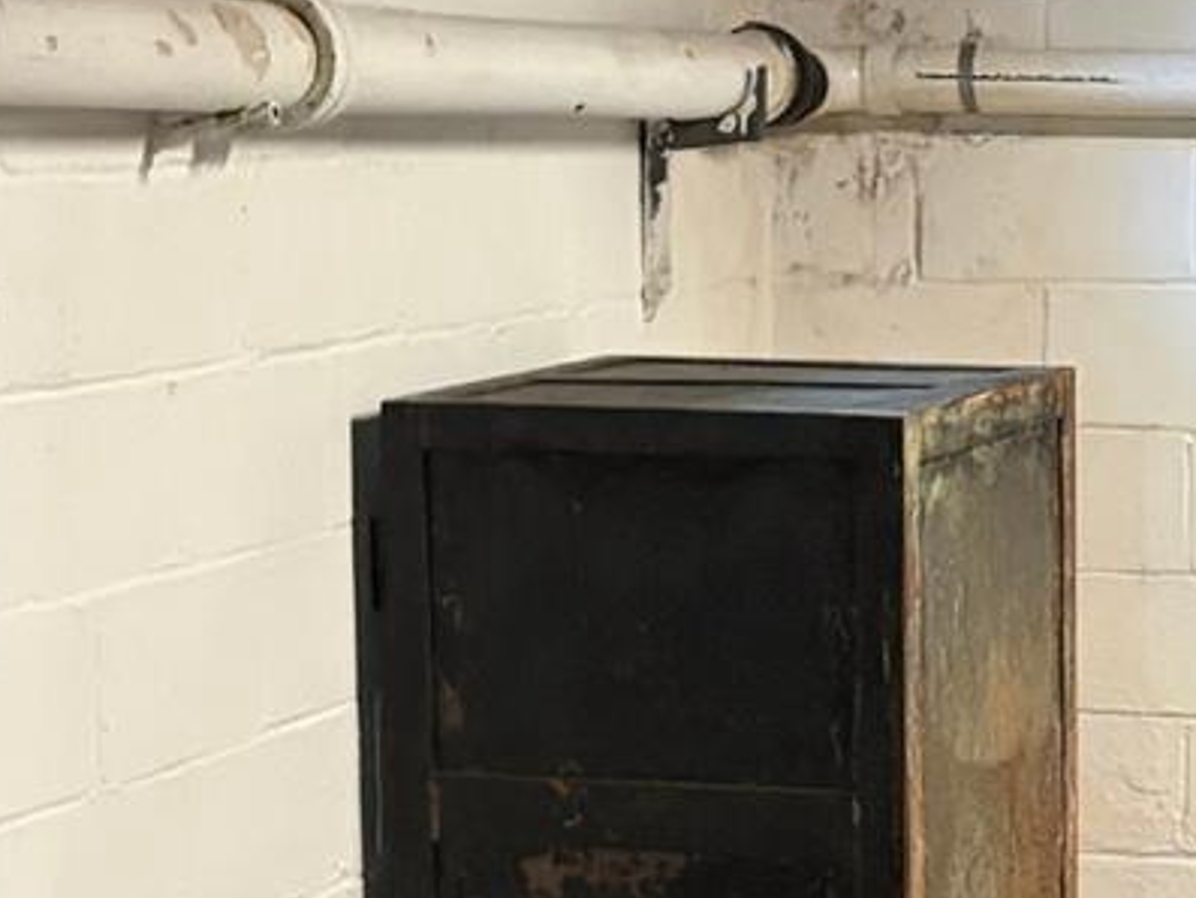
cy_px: 829
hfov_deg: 14.5
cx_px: 1118
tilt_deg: -6.8
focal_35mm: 134
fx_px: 4631
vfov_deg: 11.0
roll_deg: -2.2
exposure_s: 1/40
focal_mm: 5.96
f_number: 1.6
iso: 400
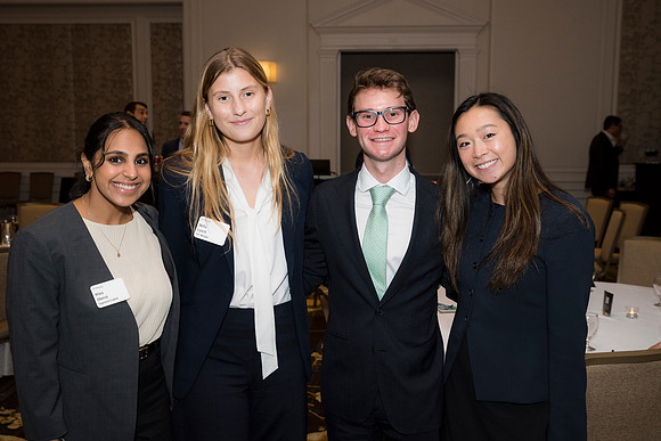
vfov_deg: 33.4
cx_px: 330
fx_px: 735
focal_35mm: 40
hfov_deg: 48.4
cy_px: 220
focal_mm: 40
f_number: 5.6
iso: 800
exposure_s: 1/125
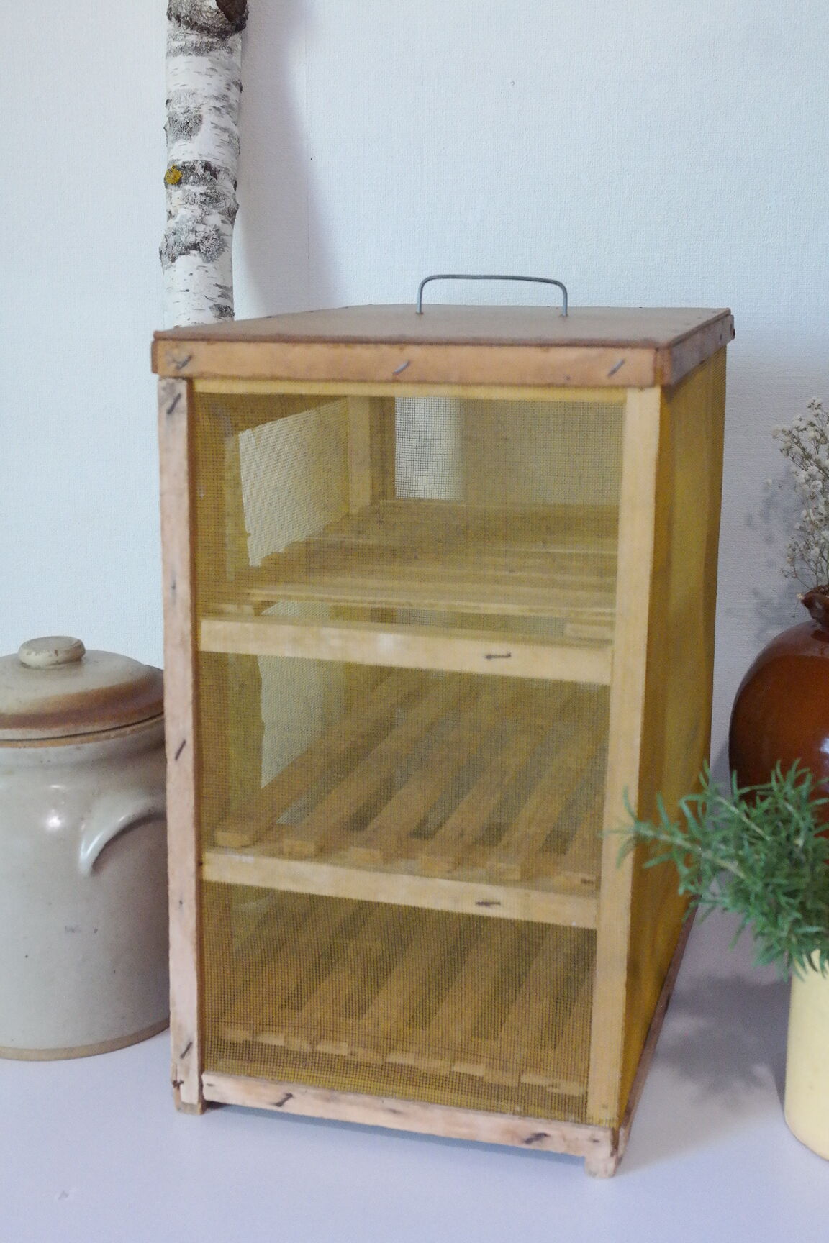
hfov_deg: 29.2
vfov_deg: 42.7
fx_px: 1589
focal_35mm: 46
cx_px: 414
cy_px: 622
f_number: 5.6
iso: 3200
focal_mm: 30
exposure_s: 1/50
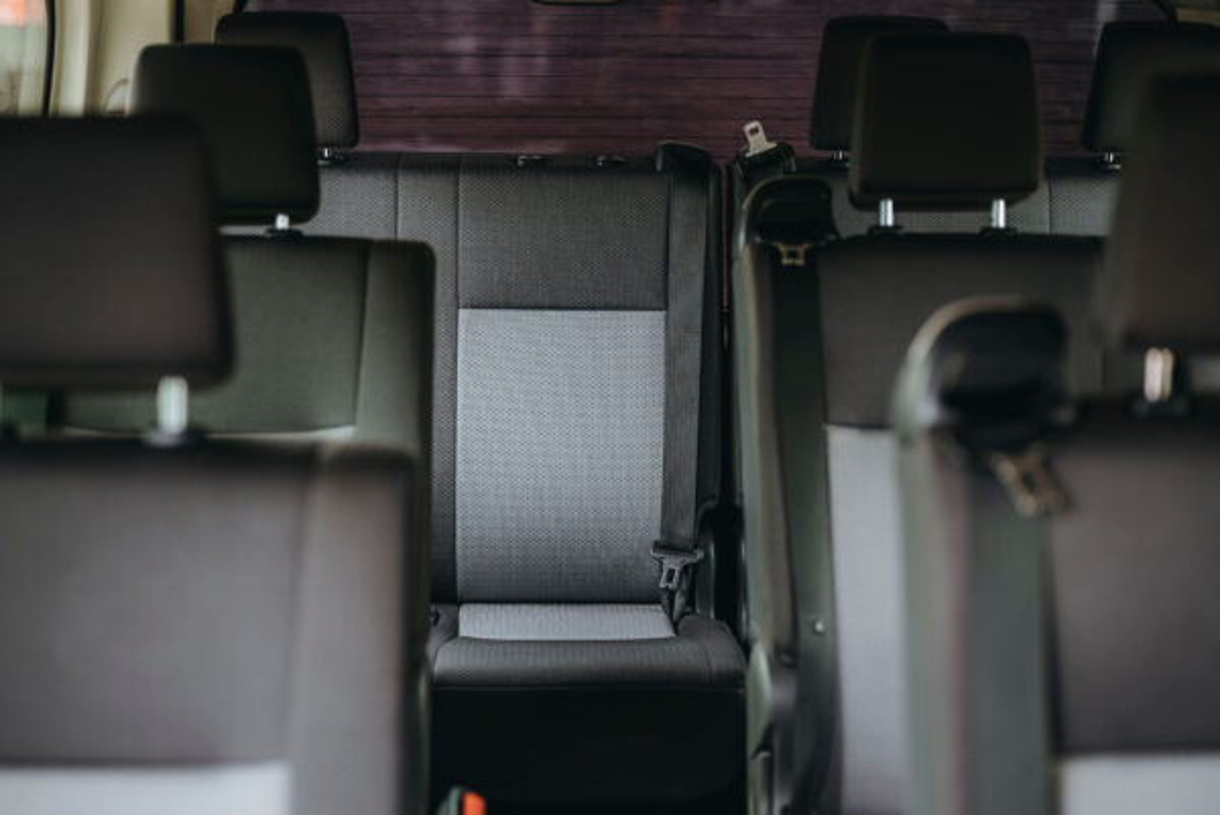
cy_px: 406
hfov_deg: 37.3
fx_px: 1809
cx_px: 587
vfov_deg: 25.4
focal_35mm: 53
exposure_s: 1/100
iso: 200
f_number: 2.2
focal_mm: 50
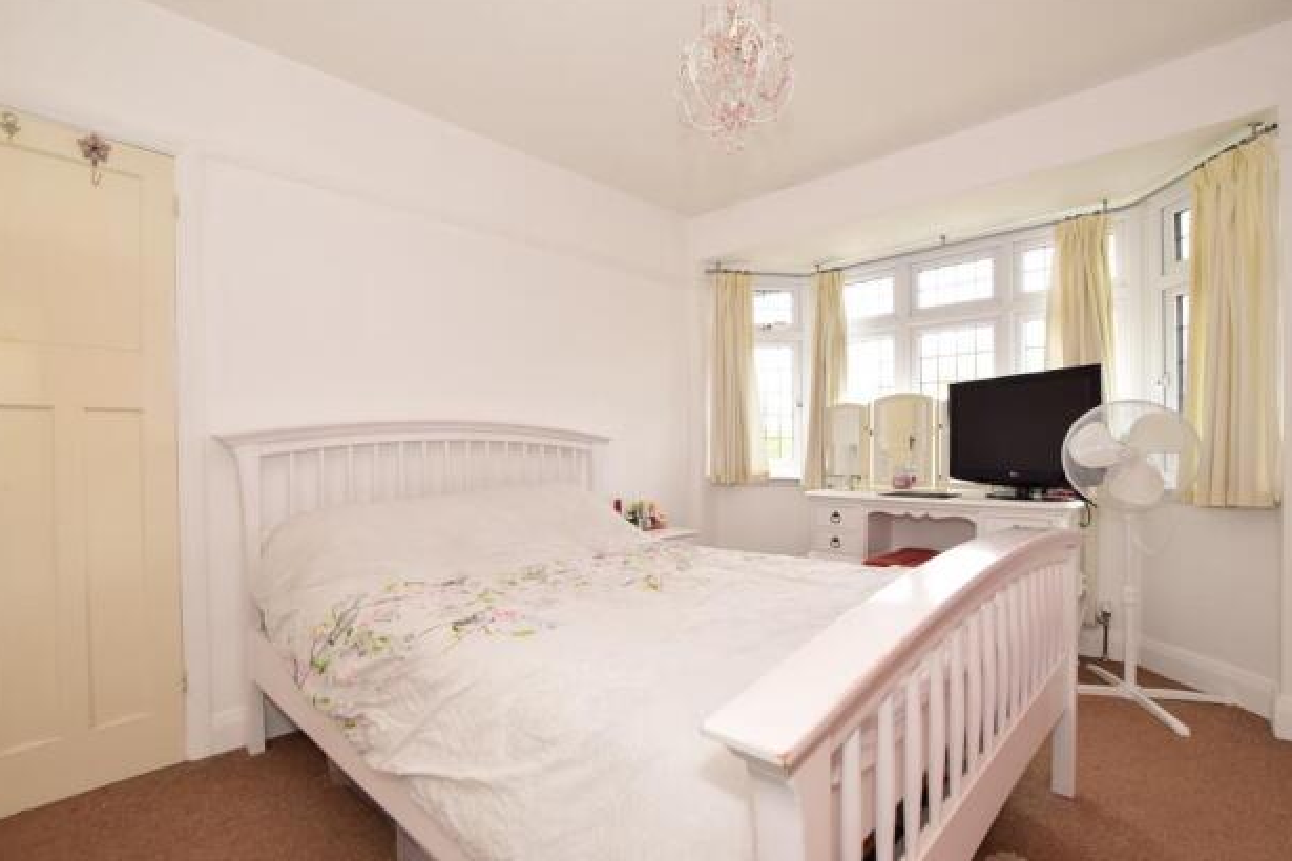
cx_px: 643
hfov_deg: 96.7
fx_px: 574
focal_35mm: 16
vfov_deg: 73.7
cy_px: 446
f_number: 7.1
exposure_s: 1/20
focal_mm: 10
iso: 400
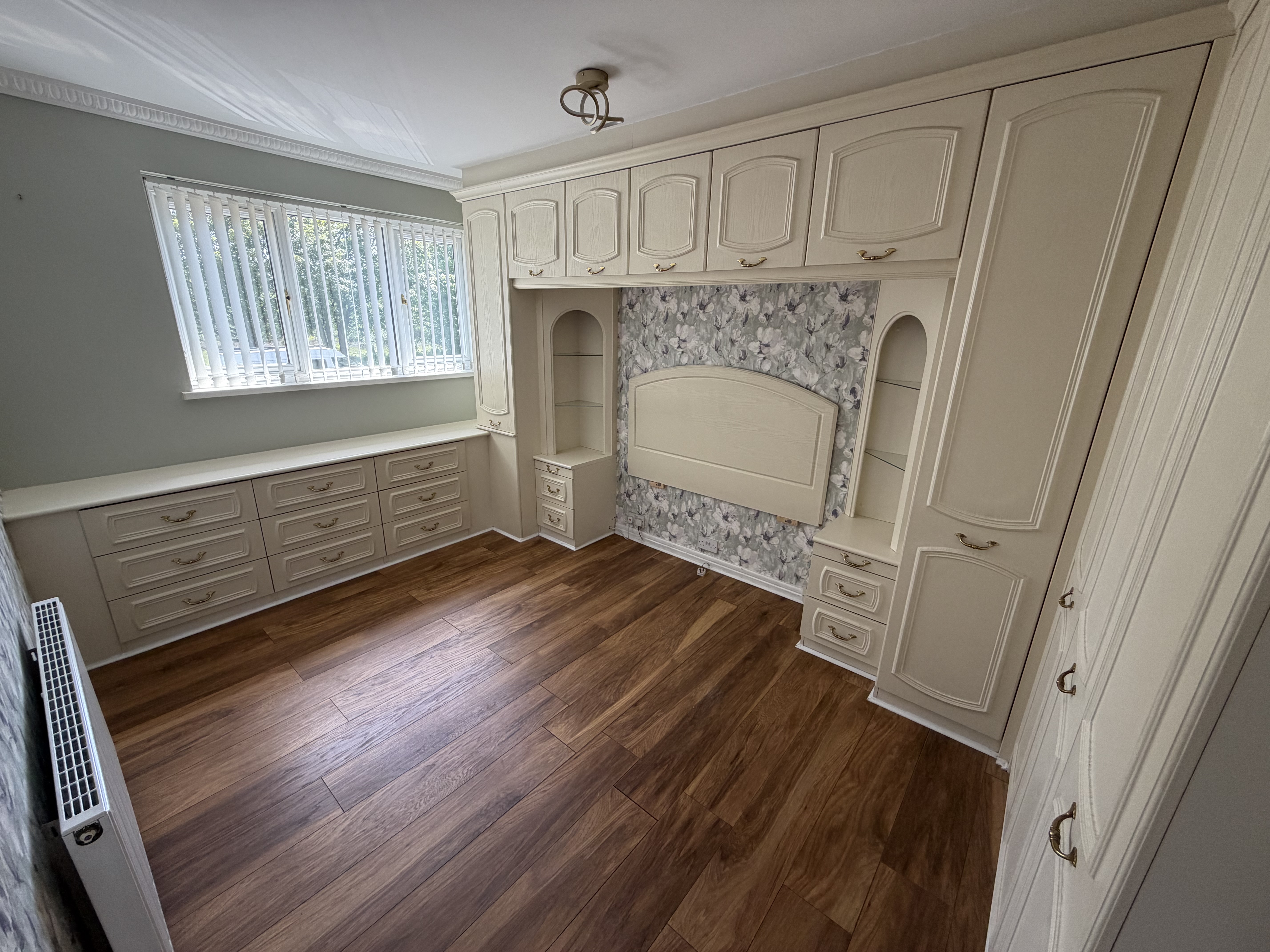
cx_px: 635
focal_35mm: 14
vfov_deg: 85.7
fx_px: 514
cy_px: 476
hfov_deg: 102.1
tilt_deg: -17.1
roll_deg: -0.9
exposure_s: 1/121
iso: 125
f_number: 2.2
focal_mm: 2.22
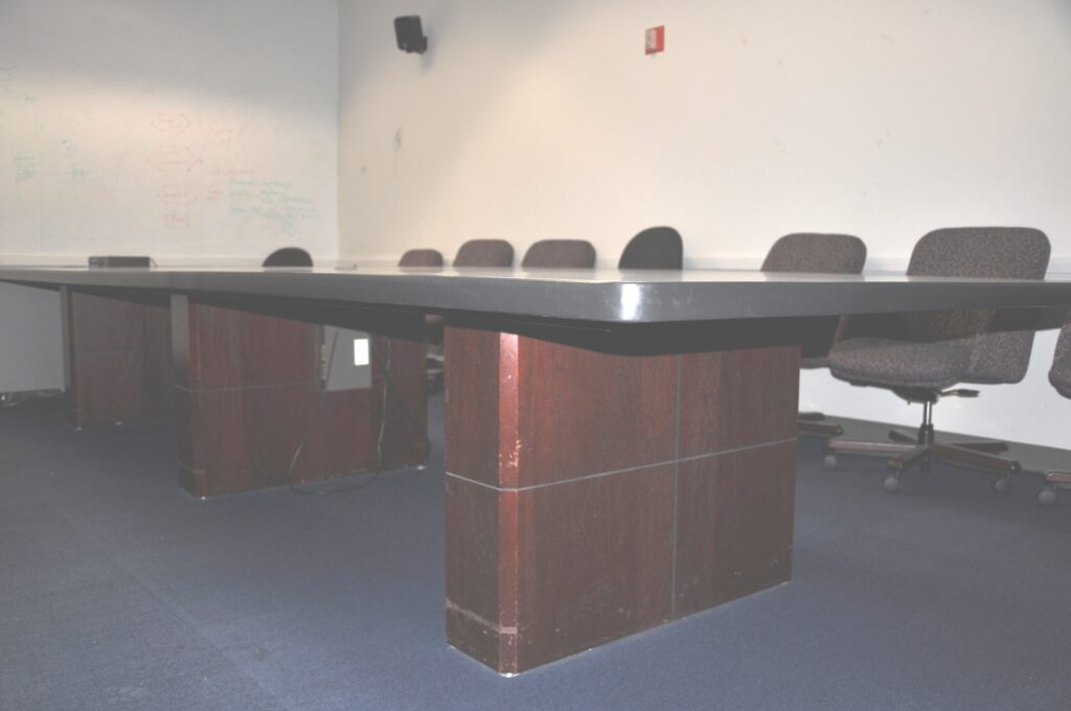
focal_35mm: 32
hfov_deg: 59.6
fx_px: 936
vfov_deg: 41.6
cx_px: 536
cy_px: 356
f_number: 3.8
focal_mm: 21
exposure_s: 1/60
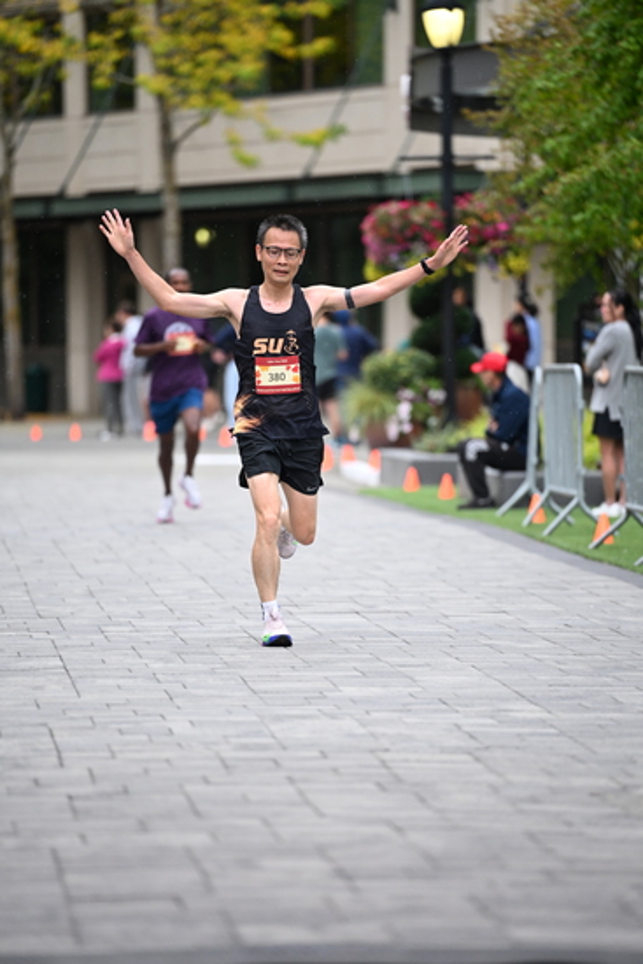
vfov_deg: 10.3
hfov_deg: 6.9
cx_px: 322
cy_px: 482
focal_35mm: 200
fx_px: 5355
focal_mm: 200
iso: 1250
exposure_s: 1/1600
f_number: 2.8
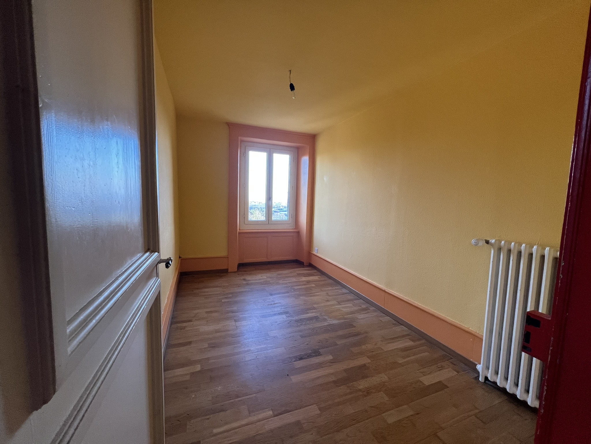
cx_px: 296
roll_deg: -1.4
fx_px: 222
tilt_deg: -6.0
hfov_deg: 106.2
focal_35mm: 13
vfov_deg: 89.9
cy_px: 222
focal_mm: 1.57
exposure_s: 1/82
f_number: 1.8
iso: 250
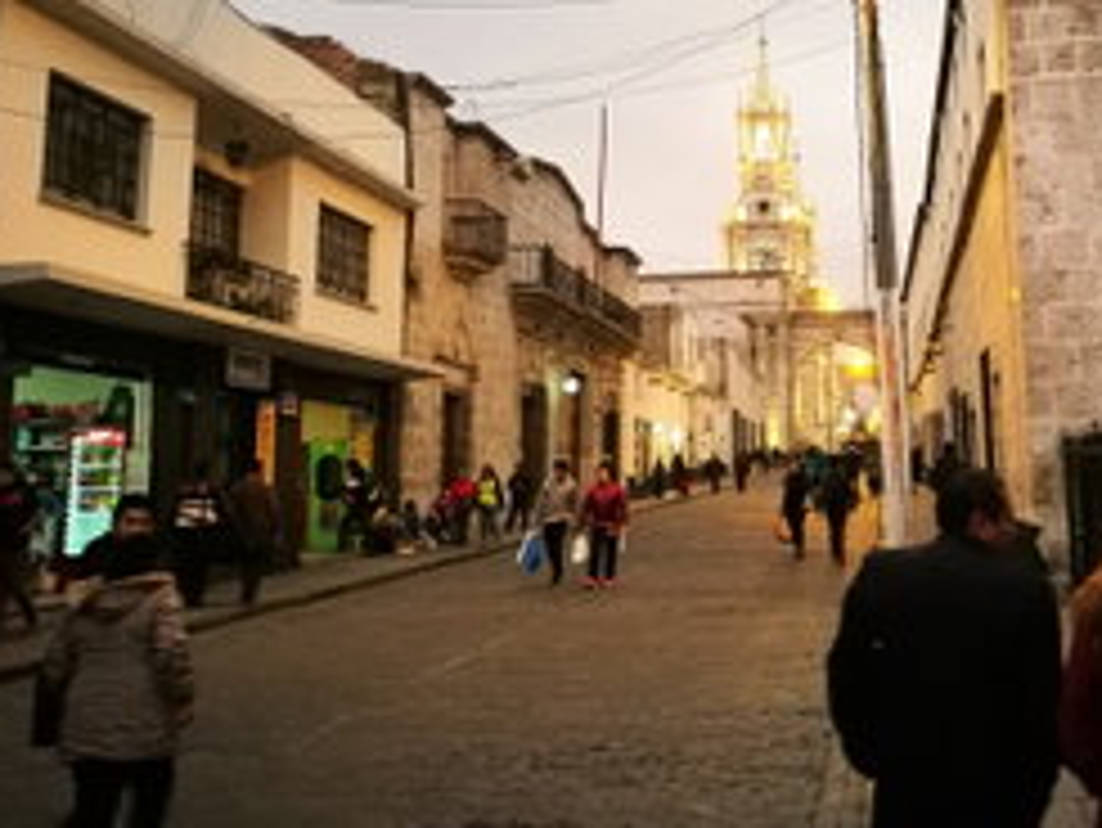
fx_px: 1401
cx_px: 805
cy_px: 243
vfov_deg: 32.5
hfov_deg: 41.8
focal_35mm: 44
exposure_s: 1/24
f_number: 2.2
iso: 500
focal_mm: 4.5
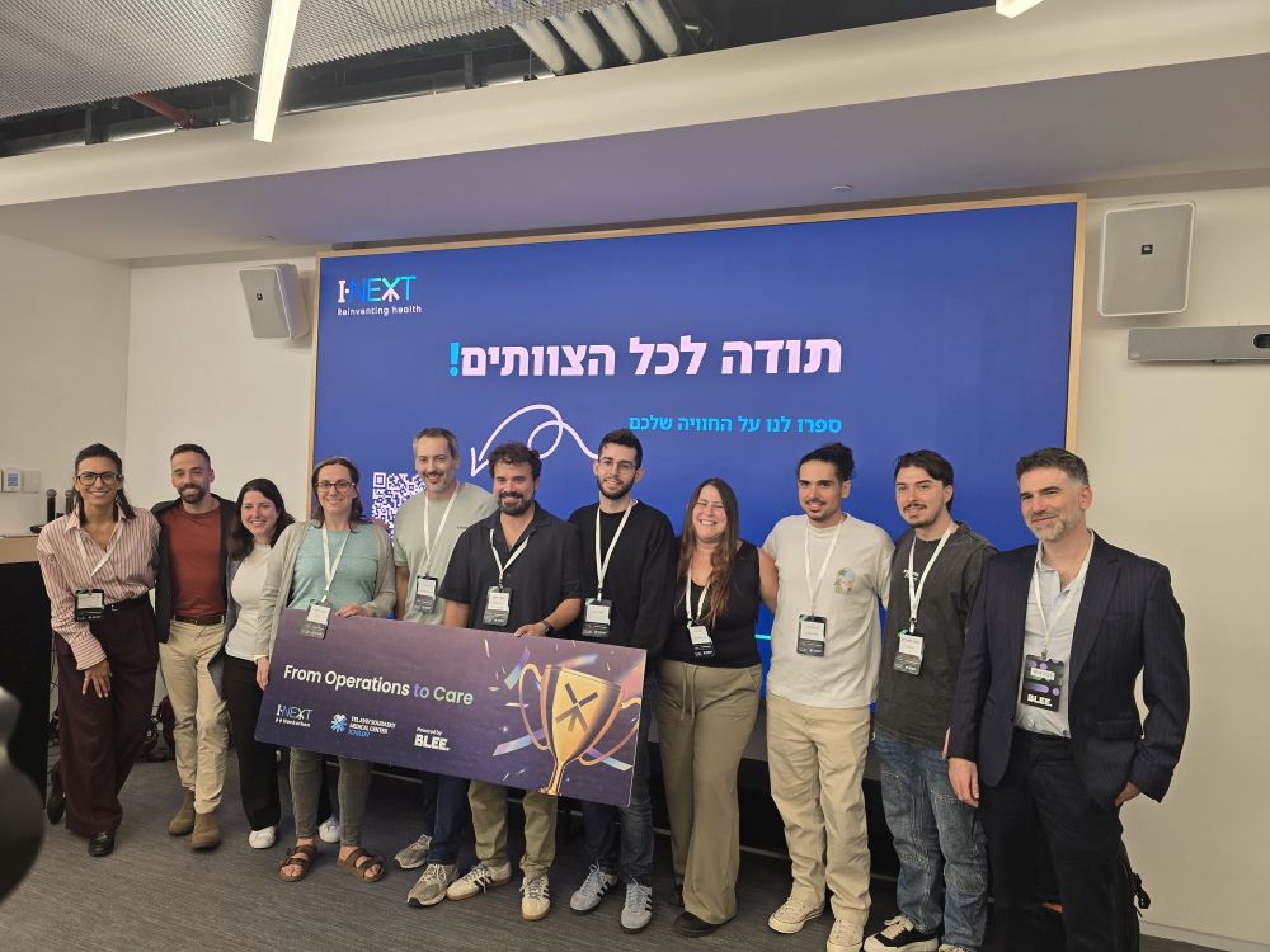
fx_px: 844
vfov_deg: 58.9
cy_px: 476
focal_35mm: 23
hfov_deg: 73.9
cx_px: 635
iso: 64
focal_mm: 6.3
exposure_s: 1/60
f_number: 1.7
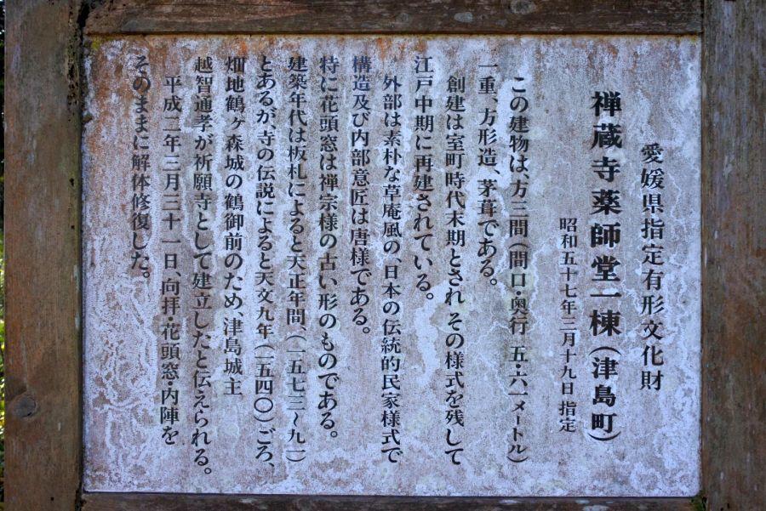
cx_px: 383
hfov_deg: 55.8
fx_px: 724
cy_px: 256
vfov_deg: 38.9
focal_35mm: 34
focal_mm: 12.8
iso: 200
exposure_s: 1/250
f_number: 4
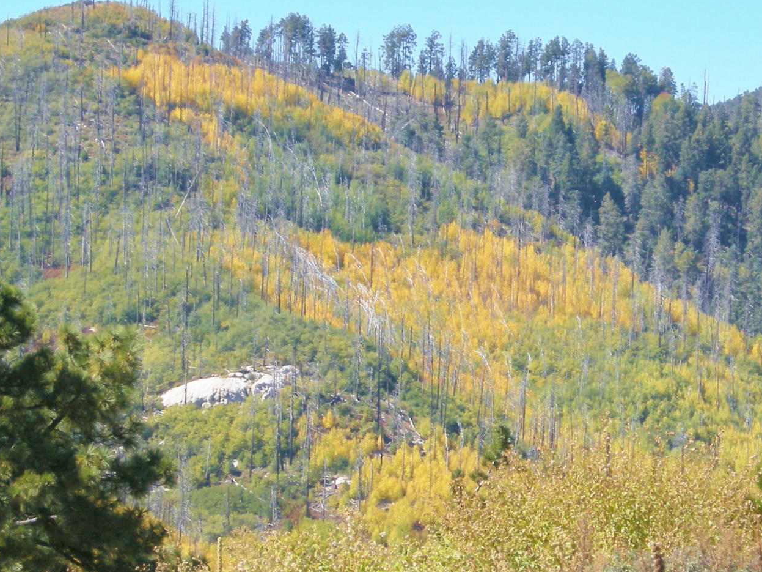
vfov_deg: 6.9
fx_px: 4754
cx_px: 635
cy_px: 345
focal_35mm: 216
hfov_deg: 9.1
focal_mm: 21.5
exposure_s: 1/200
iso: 64
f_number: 5.2
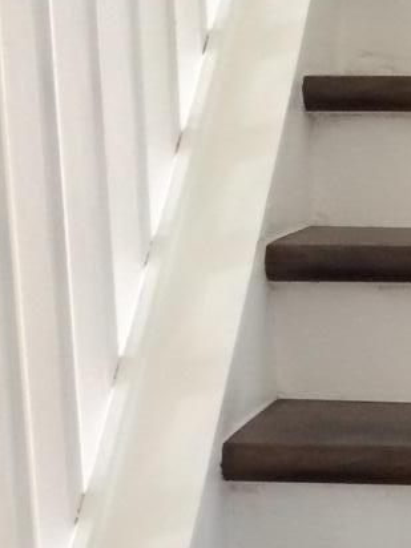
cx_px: 527
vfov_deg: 16.2
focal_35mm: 115
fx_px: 1821
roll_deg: -0.3
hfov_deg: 12.5
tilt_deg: -14.0
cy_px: 709
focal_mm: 4.15
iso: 64
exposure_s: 1/30
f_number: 2.2
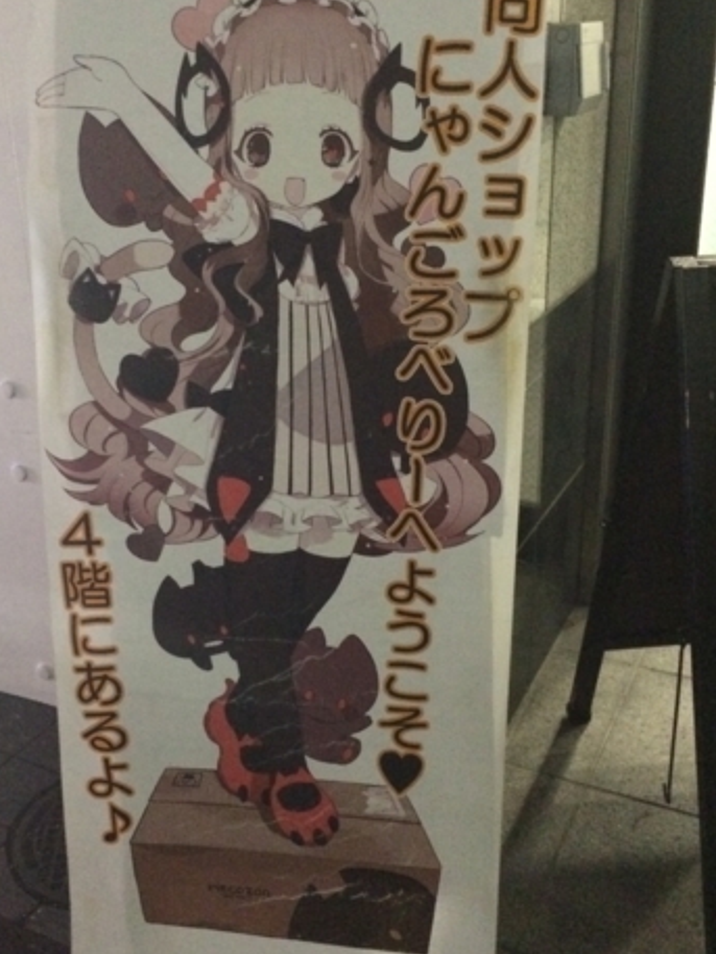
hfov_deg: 34.3
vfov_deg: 44.8
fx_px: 1158
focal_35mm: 42
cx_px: 299
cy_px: 474
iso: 1250
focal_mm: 4.12
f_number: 2.2
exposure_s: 1/15
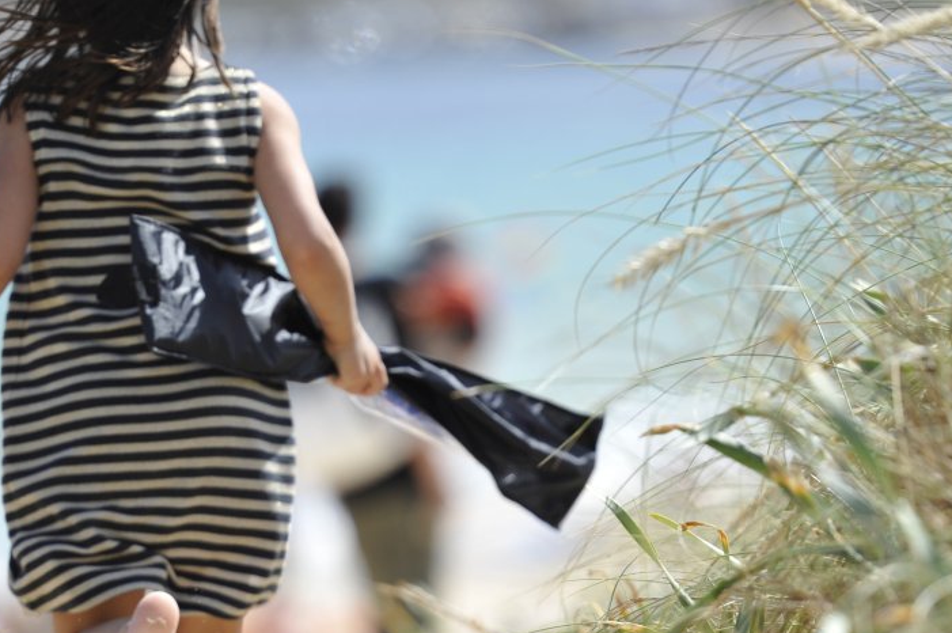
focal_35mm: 411
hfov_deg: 5.0
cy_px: 519
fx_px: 10858
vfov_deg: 3.3
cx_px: 420
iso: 320
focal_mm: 200
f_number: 2.8
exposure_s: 1/3200
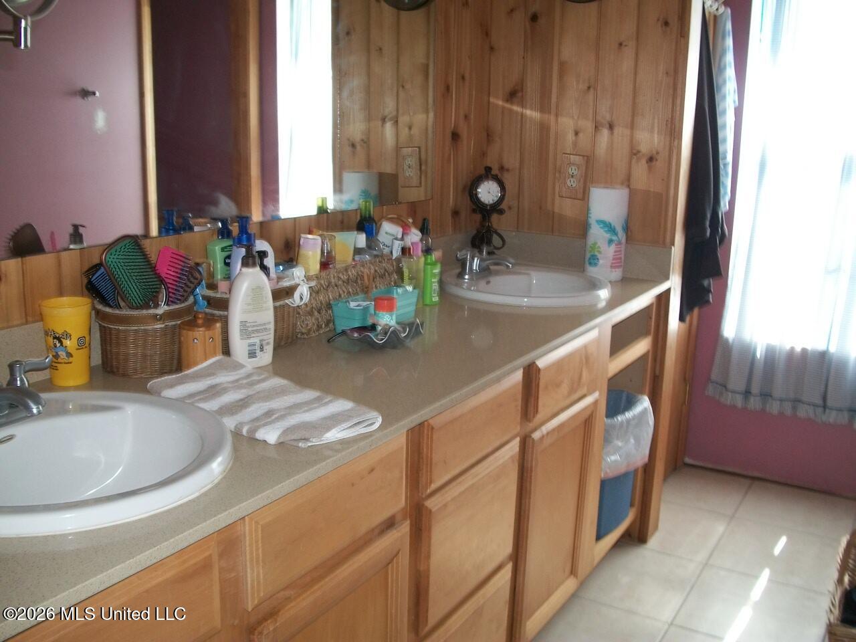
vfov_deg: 44.2
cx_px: 428
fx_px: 791
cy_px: 321
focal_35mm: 32
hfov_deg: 56.8
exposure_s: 1/30
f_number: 2.9
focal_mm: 5.7
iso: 80
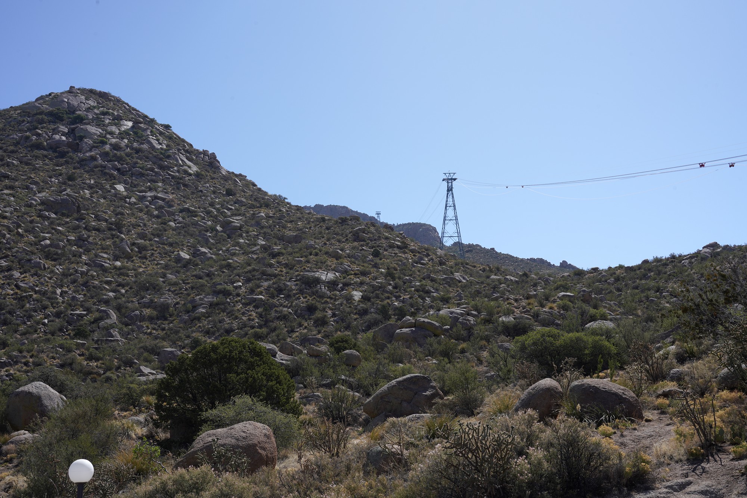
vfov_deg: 30.5
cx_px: 374
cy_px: 249
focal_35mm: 44
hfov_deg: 44.5
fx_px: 913
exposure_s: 1/100
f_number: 16
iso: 100
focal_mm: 44
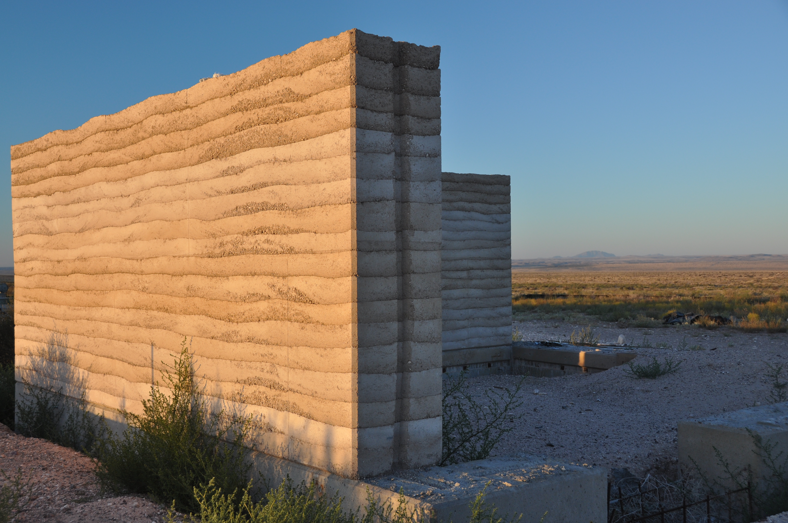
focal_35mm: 40
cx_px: 394
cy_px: 262
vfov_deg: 32.9
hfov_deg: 48.0
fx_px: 885
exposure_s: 1/125
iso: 220
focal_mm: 27
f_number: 5.6
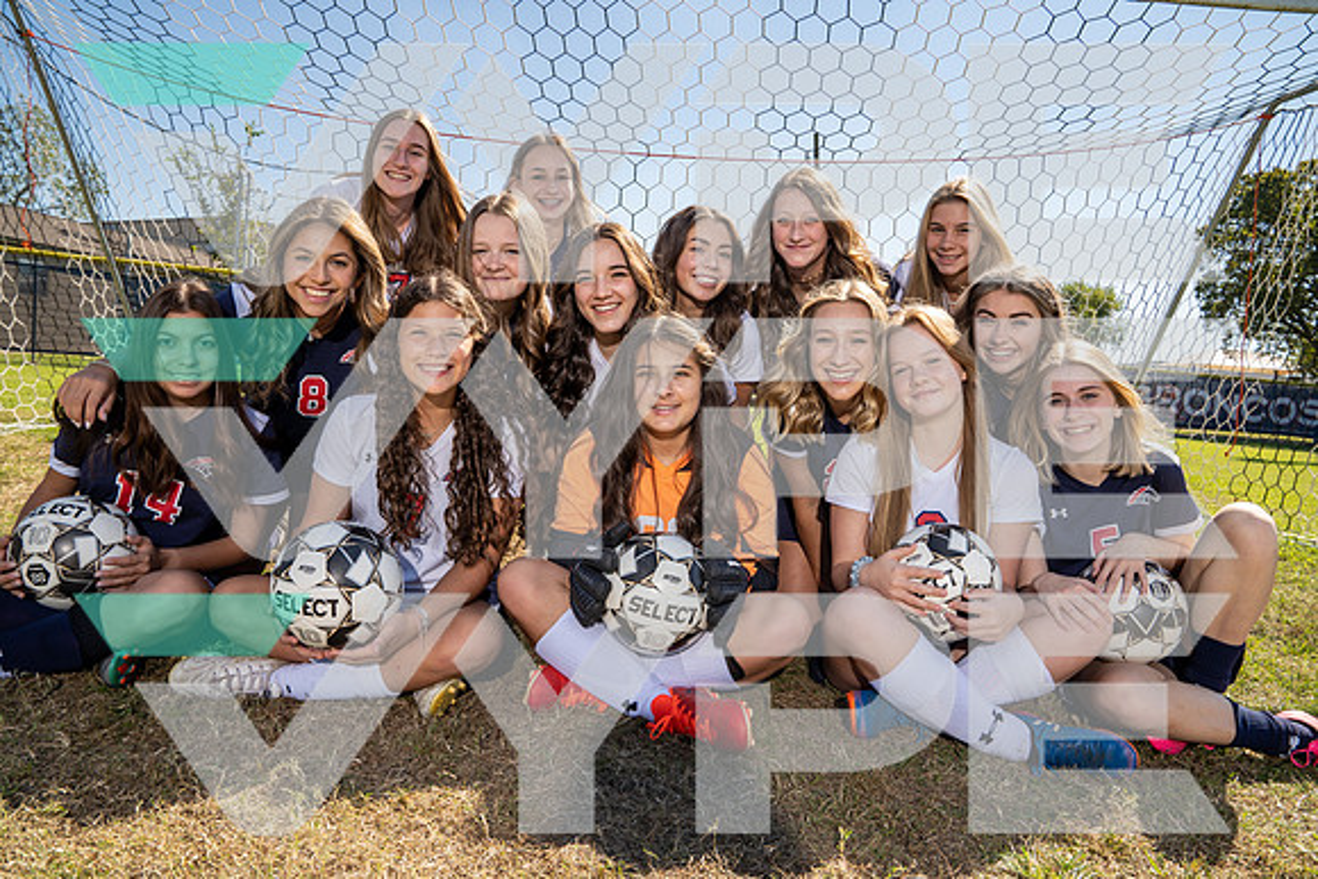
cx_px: 659
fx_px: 879
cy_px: 440
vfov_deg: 53.2
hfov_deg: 73.7
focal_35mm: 24
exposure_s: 1/125
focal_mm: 24
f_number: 8
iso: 100
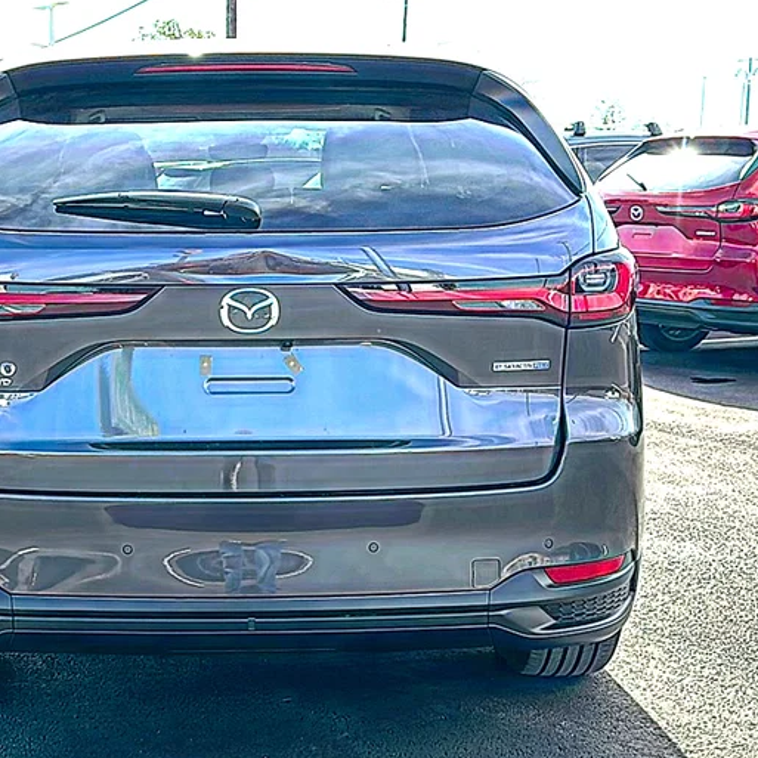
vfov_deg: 36.1
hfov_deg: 35.7
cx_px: 256
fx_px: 1164
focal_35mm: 47
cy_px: 385
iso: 80
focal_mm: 6.86
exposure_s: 1/1543
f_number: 1.78
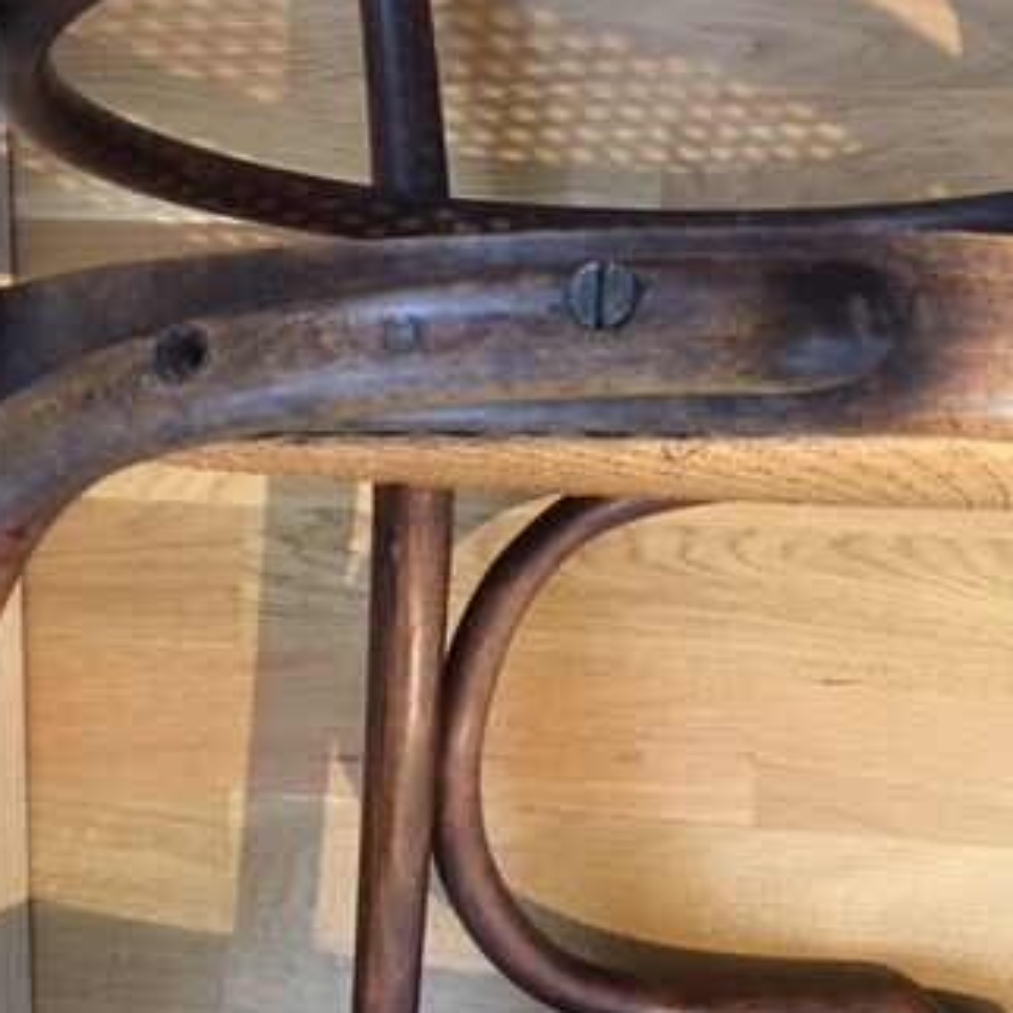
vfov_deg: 32.9
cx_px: 736
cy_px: 274
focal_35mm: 51
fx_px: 1689
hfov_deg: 32.9
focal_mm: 4.15
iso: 200
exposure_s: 1/33
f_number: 2.2
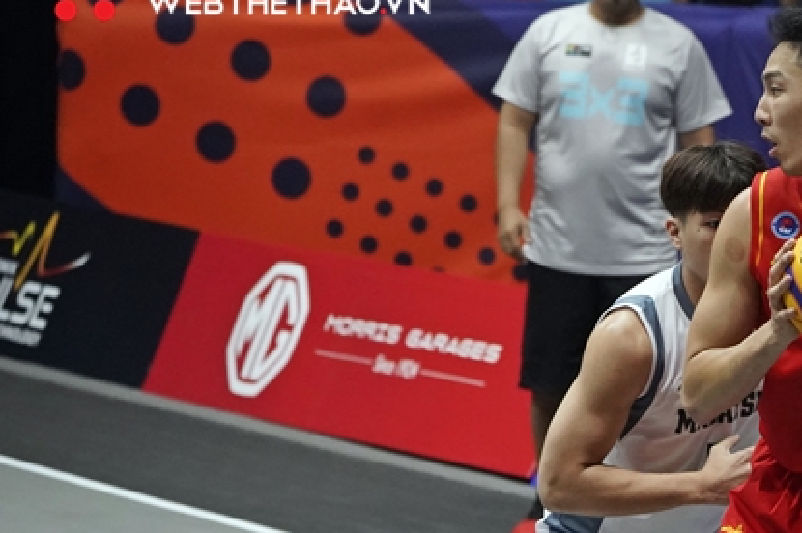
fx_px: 6522
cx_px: 848
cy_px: 492
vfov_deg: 4.7
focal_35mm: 293
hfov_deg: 7.0
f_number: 5
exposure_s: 1/1000
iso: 10000
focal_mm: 135
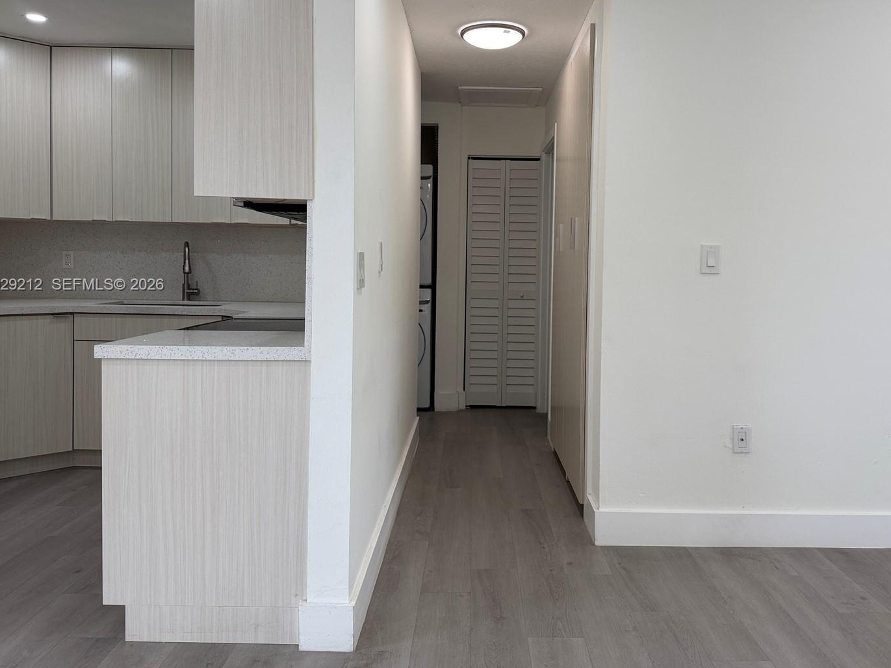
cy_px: 286
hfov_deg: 63.3
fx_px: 721
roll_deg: -0.5
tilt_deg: -2.3
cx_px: 482
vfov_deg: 49.6
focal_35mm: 28
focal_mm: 6.76
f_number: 1.78
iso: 80
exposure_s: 1/240
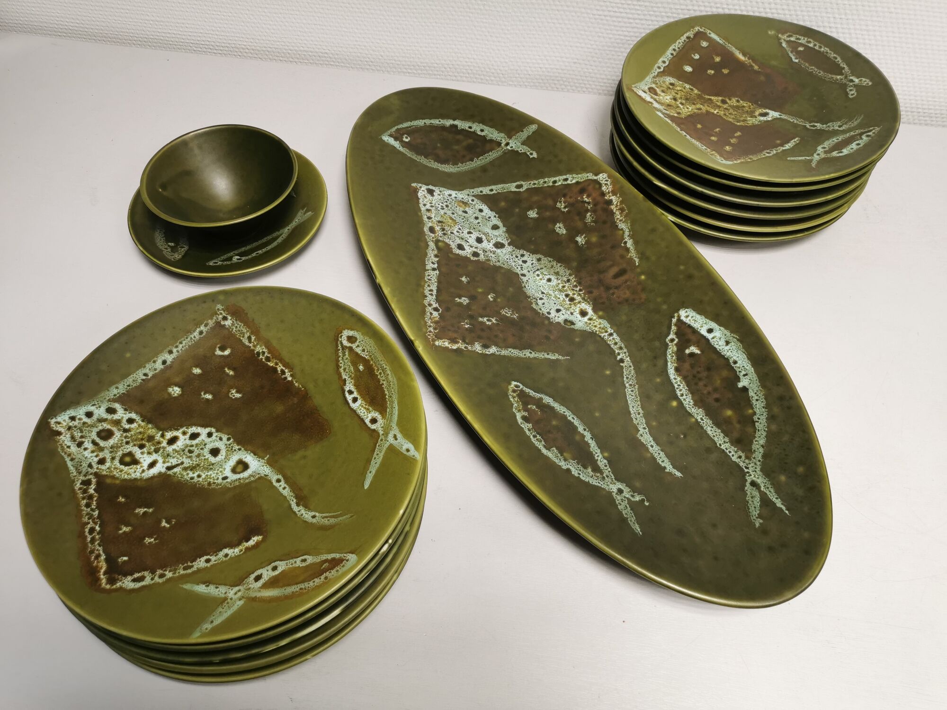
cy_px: 355
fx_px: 739
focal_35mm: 27
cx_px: 474
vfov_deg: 51.4
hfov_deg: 65.3
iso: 125
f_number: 1.8
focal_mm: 5.58
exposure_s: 1/50
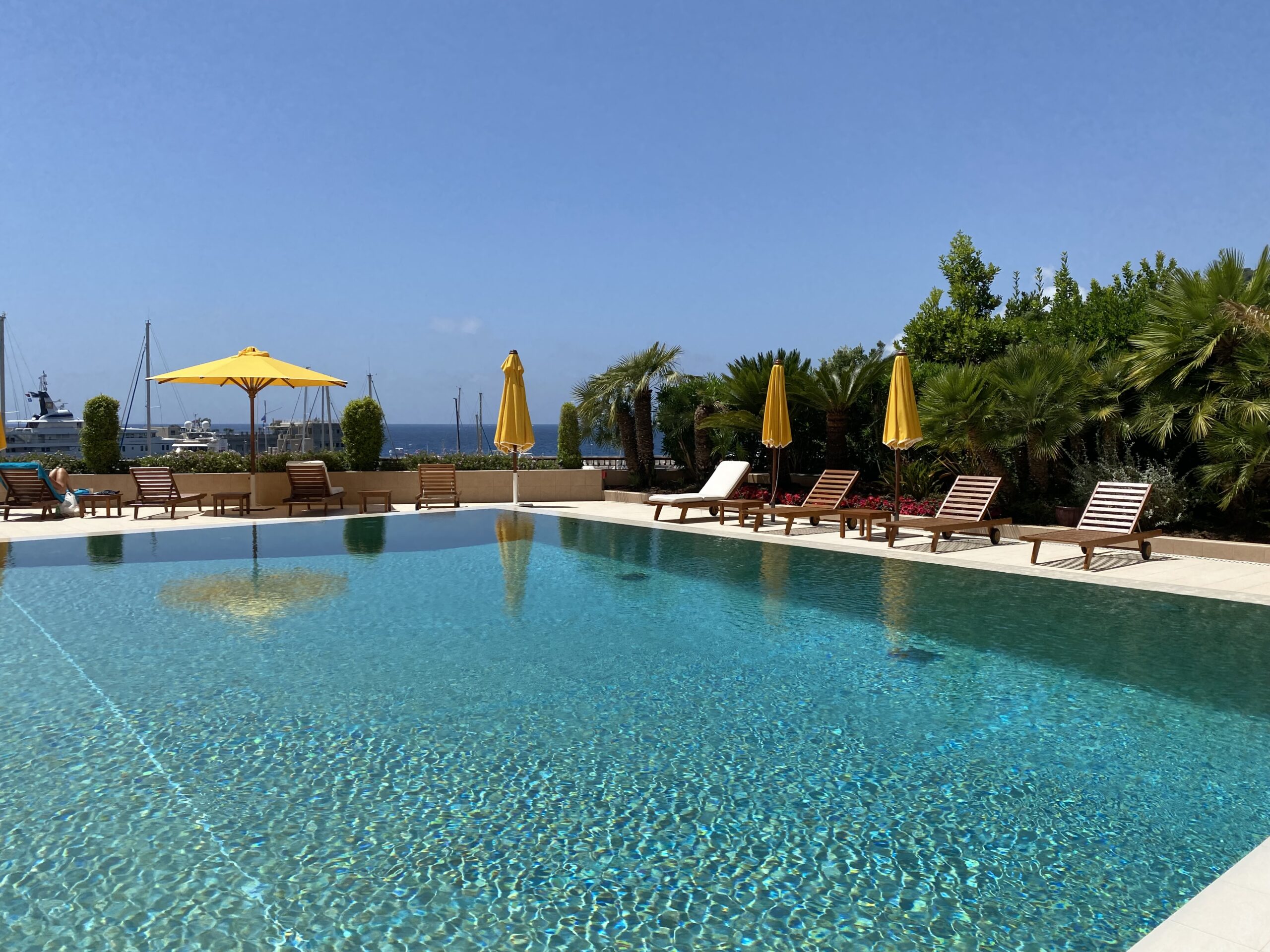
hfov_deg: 67.3
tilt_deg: -3.2
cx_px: 635
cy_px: 476
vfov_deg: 53.1
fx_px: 954
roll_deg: -0.7
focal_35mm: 26
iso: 32
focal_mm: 4.25
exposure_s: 1/4274
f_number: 1.8
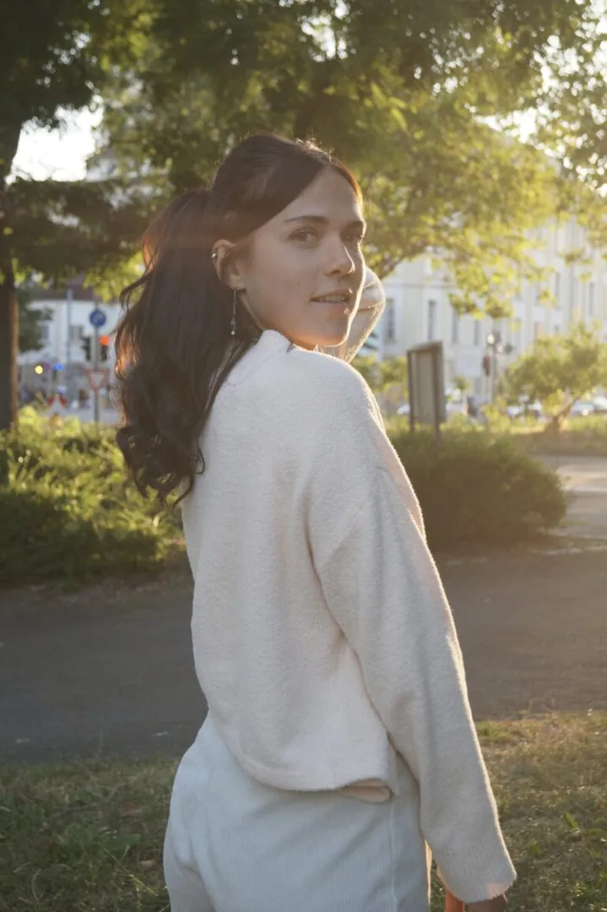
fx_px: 1329
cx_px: 304
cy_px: 456
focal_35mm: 52
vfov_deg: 37.9
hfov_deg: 25.7
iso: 200
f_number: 5
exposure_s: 1/160
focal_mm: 35
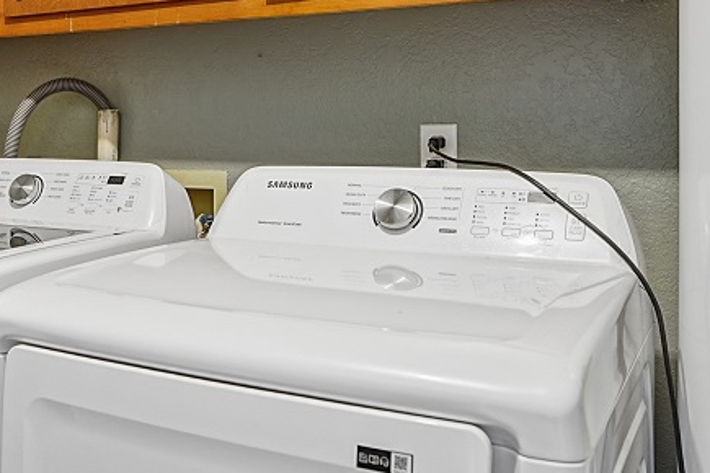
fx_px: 809
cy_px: 207
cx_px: 154
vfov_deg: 32.6
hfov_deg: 45.3
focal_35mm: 41
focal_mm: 14
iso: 250
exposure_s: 1/13
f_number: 2.8
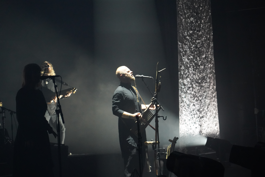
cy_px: 88
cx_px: 132
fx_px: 773
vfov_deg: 13.0
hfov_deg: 19.5
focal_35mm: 105
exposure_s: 1/160
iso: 10000
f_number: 4
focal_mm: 105
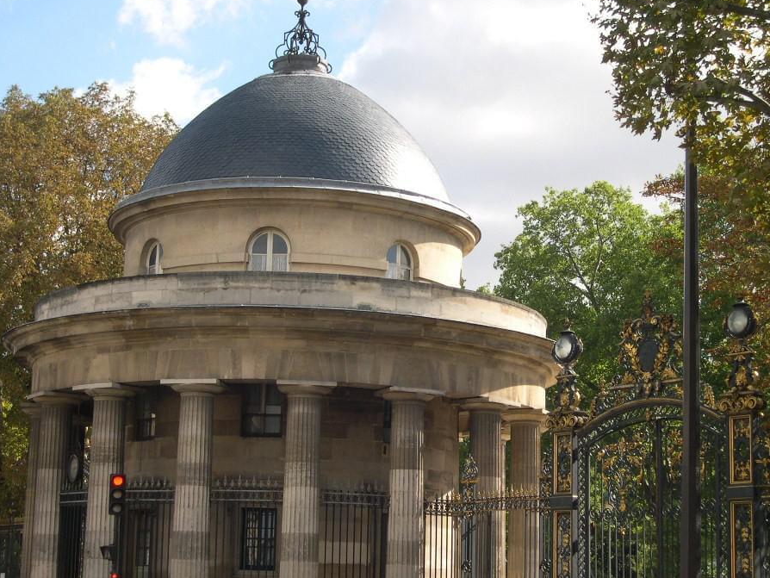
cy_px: 277
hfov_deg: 27.4
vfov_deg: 20.7
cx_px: 384
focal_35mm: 71
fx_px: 1580
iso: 100
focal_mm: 13.2
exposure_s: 1/442
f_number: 3.5
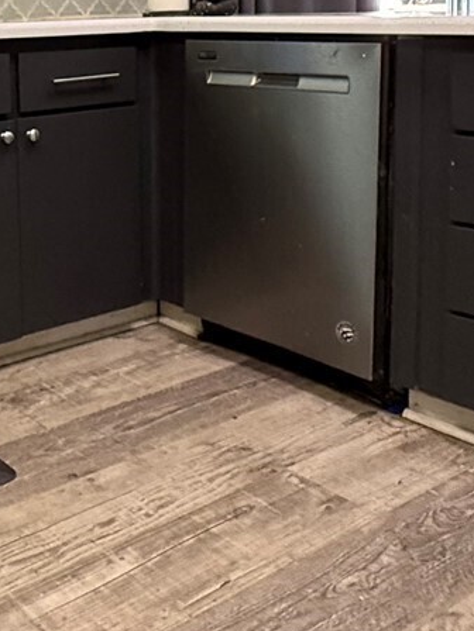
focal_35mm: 50
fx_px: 913
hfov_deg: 27.6
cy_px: 107
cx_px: 10
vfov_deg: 36.6
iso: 500
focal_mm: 2.22
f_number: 2.2
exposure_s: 1/120
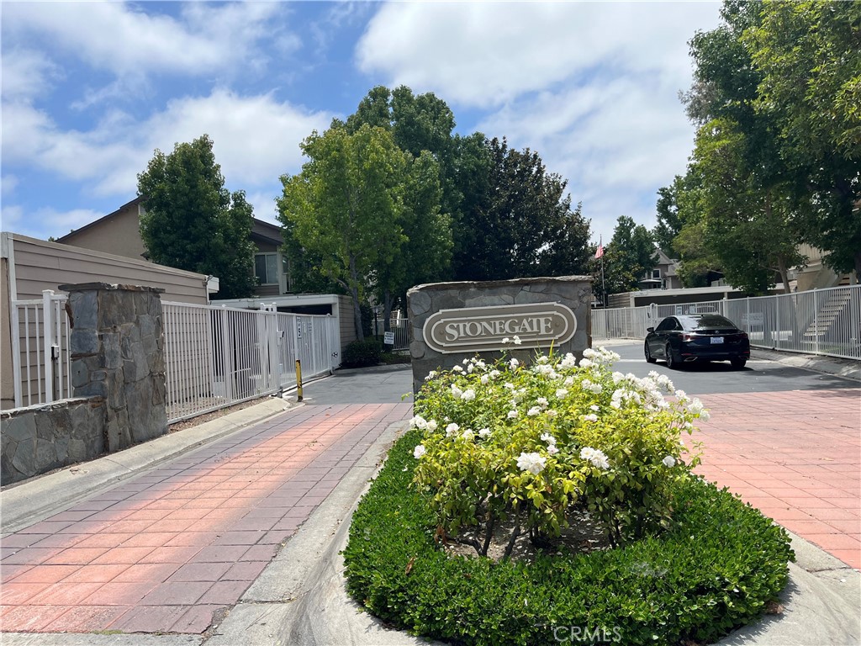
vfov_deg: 53.1
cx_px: 430
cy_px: 323
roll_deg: +3.3
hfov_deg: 67.3
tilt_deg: -0.1
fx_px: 647
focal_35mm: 26
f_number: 1.6
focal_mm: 5.1
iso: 50
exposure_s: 1/4310
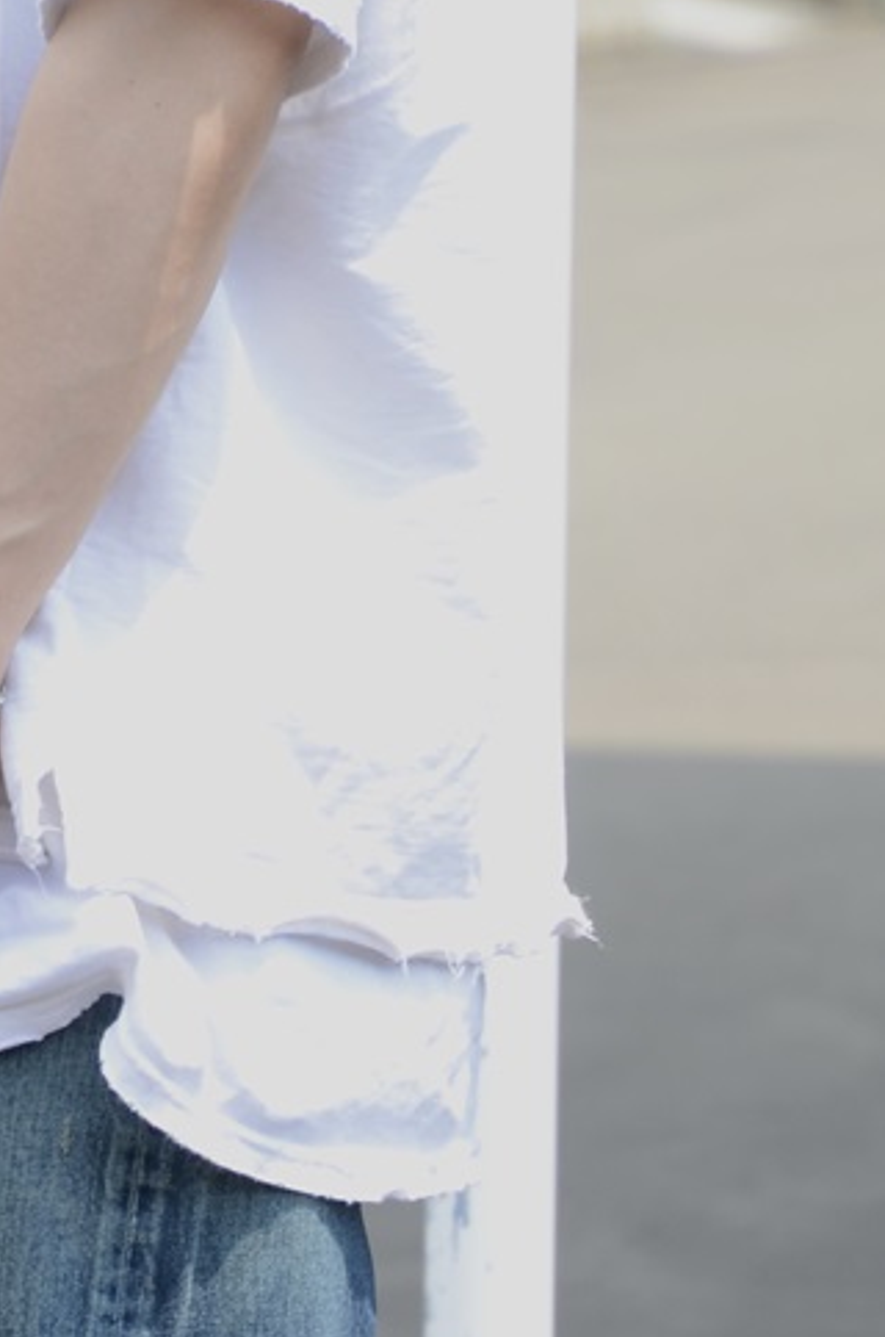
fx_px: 19071
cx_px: 50
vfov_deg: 4.0
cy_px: 1460
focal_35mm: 515
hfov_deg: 2.7
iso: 200
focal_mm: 110
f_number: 5.6
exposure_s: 1/320
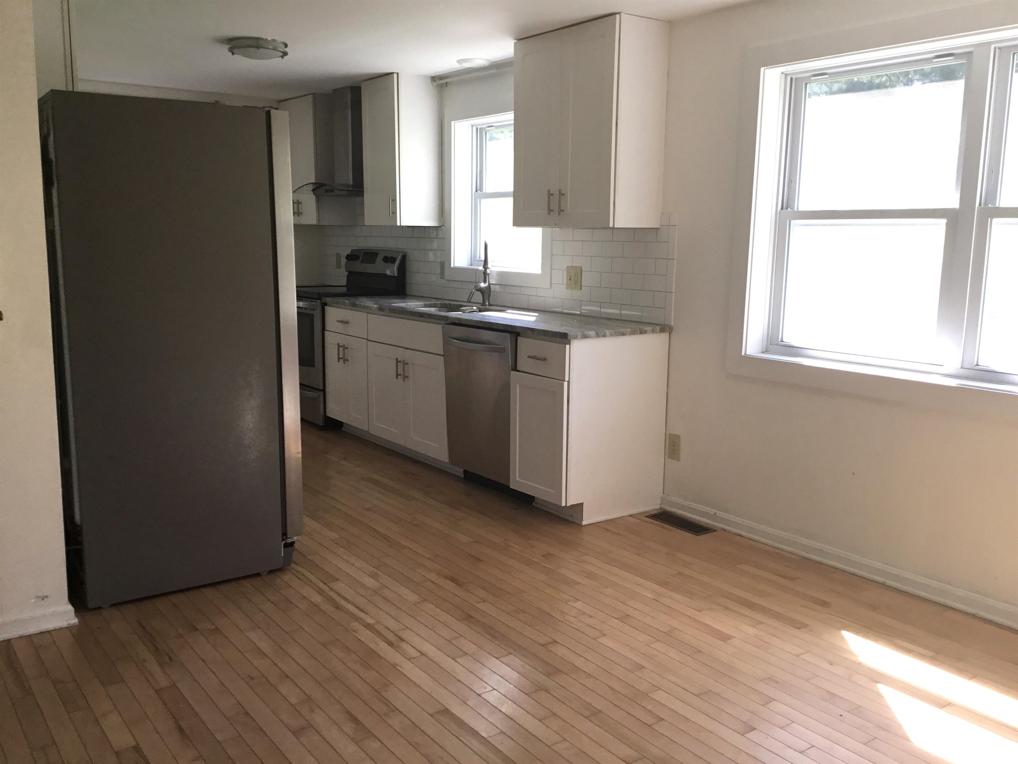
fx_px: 912
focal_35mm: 31
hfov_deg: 58.4
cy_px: 382
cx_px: 509
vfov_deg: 45.4
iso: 40
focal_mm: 3.3
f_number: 2.4
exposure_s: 1/120
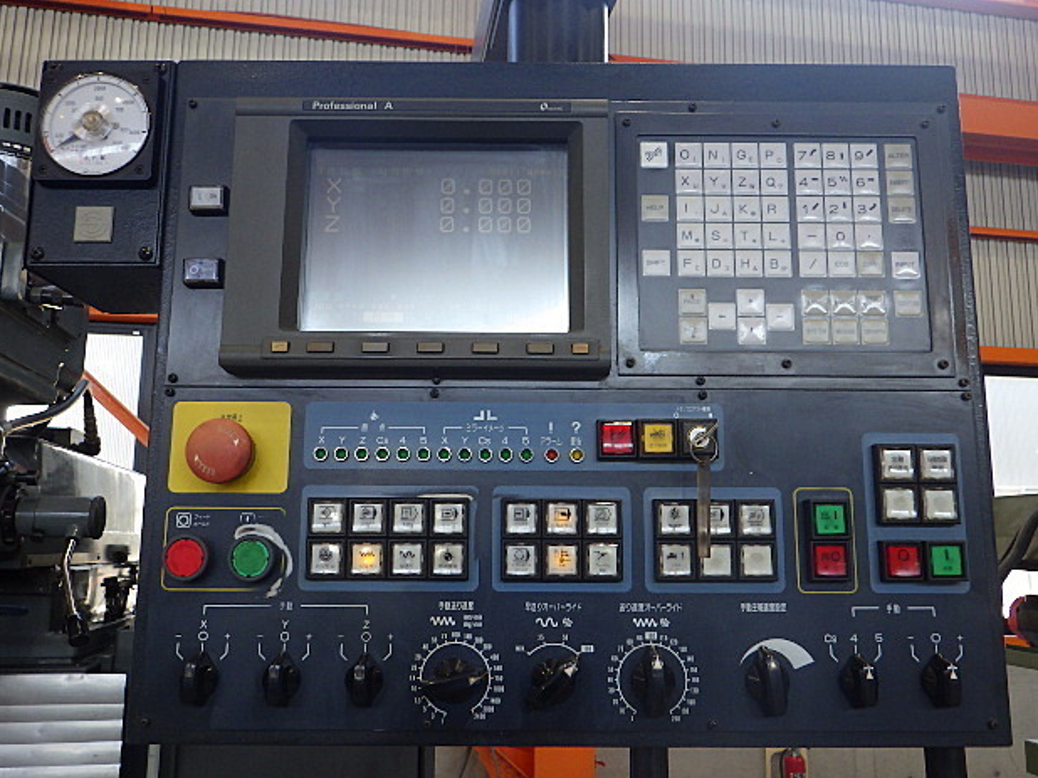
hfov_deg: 61.7
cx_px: 519
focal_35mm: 29
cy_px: 392
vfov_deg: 48.2
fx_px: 869
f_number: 3.5
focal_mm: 5
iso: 250
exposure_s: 1/45
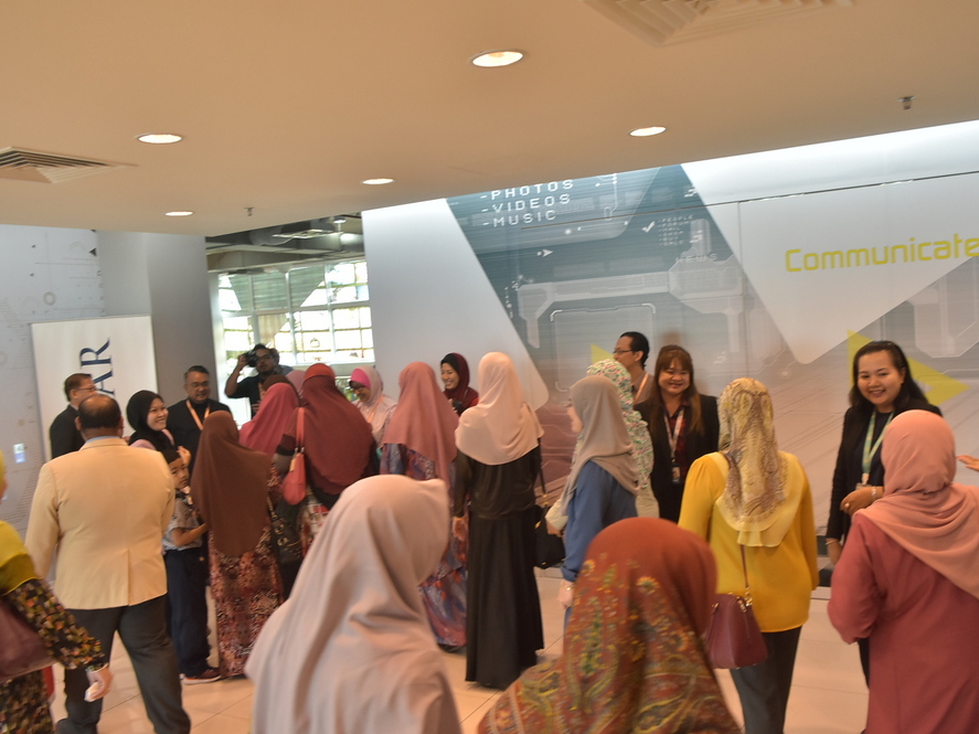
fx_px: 848
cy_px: 371
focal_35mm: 30
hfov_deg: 60.0
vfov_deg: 46.8
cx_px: 490
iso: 1000
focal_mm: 18
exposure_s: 1/160
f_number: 4.5
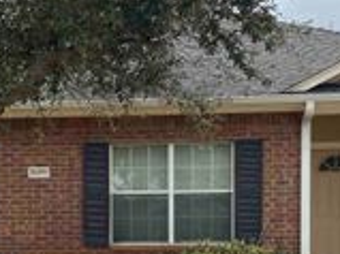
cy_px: 242
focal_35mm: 82
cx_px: 66
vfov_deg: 17.6
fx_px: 805
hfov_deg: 23.5
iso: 32
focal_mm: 4.25
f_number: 1.8
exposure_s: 1/1484
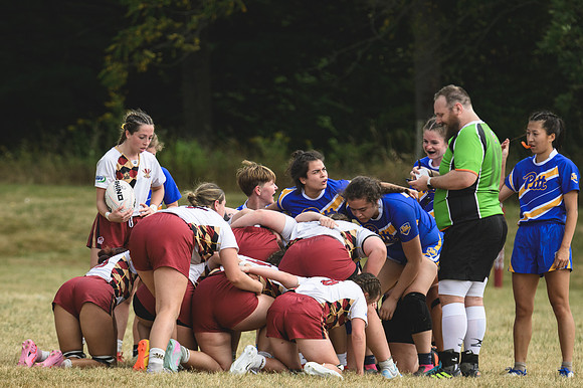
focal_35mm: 510
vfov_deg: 2.7
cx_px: 292
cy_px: 194
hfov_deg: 4.0
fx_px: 8254
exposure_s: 1/1000
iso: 360
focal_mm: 340
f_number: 6
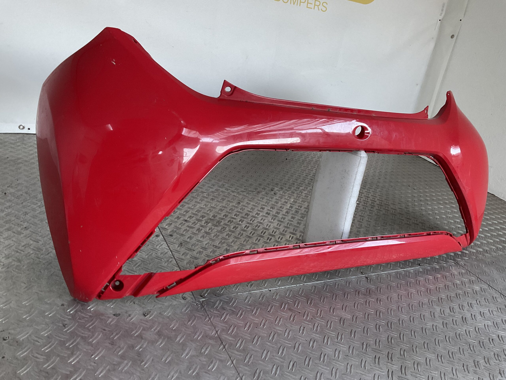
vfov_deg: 48.2
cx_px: 253
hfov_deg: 61.7
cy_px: 190
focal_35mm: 29
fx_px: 424
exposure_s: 1/50
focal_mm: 3
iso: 100
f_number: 1.8
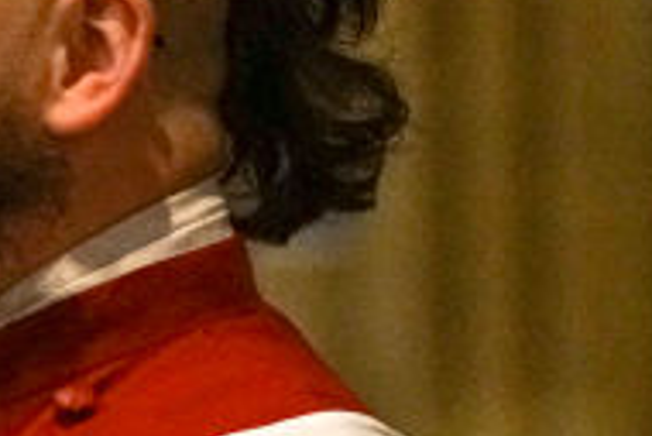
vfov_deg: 2.2
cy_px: 77
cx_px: -347
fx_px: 11509
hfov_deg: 3.2
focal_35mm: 635
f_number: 4
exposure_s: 1/250
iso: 6400
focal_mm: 118
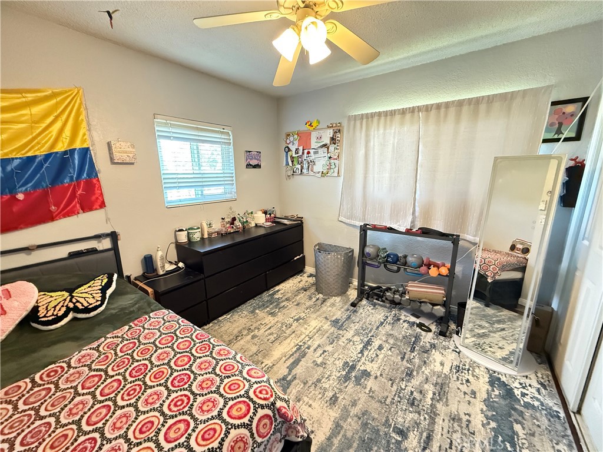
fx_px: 244
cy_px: 226
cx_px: 302
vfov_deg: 85.7
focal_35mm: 14
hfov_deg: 102.1
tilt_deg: -12.7
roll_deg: +0.3
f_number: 2.2
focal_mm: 2.22
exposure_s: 1/60
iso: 1000
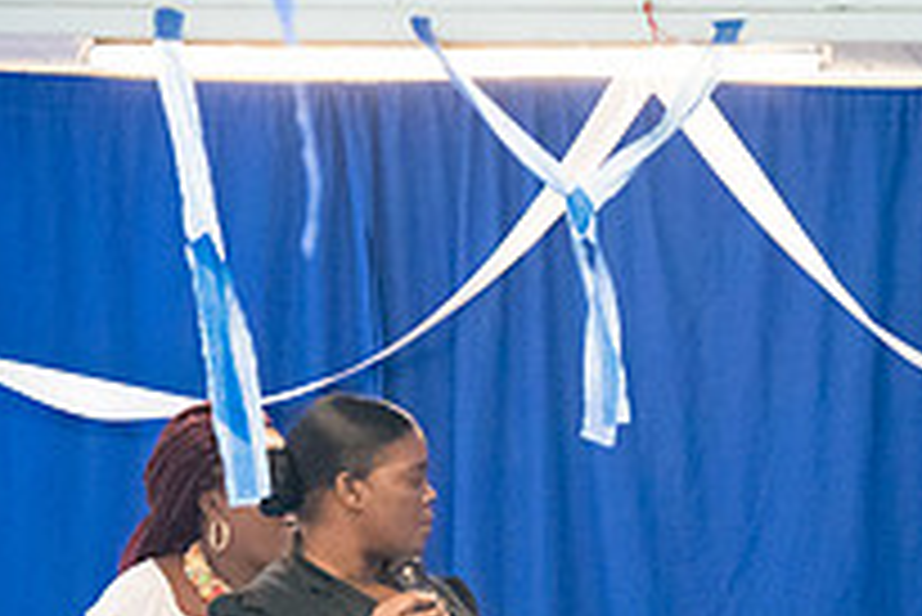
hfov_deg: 5.0
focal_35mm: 410
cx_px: 1142
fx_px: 10508
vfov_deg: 3.3
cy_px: 857
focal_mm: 145
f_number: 6.3
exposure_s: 1/200
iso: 22800
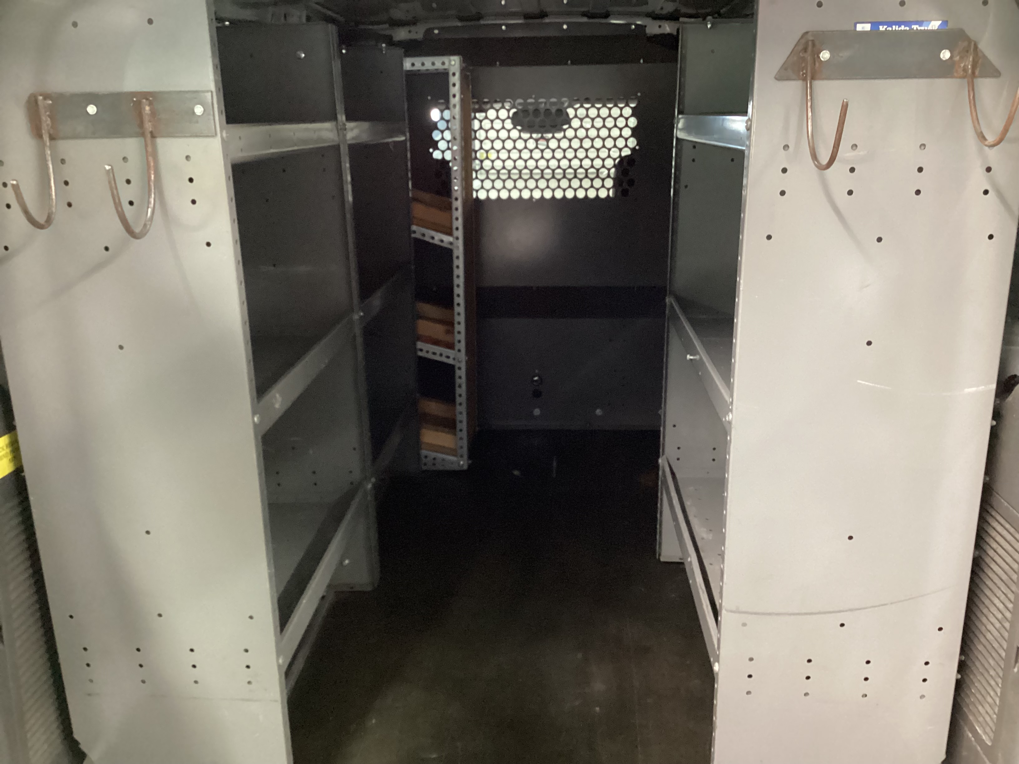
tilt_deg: -18.8
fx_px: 913
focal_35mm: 31
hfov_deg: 58.4
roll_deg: +0.5
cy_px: 382
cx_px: 510
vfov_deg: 45.4
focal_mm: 3.3
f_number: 2.4
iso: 640
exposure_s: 1/20
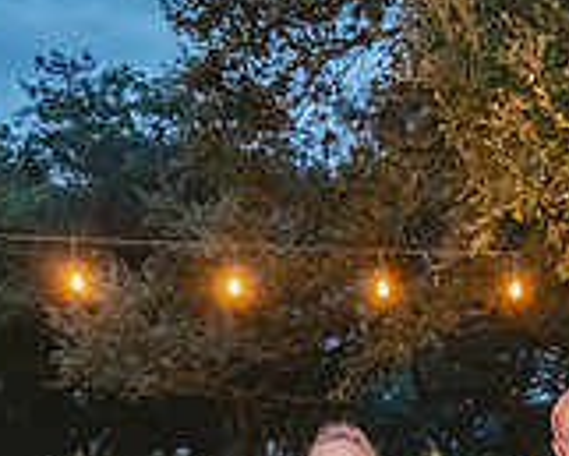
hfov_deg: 22.6
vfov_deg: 17.7
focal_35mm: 81
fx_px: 1365
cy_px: 603
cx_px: 580
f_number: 2.8
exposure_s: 1/200
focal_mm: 24
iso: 8000
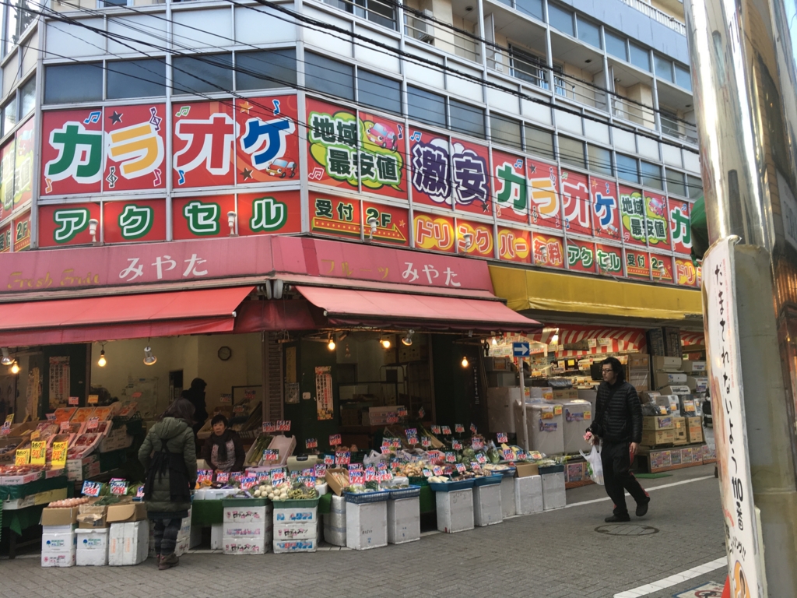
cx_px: 398
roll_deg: +1.4
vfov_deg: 48.2
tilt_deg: +10.0
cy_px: 299
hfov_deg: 61.7
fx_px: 668
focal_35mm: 29
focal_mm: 4.15
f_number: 2.2
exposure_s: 1/120
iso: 25
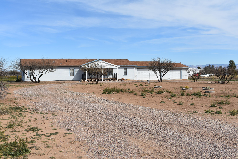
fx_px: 288
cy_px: 80
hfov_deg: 45.0
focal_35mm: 44
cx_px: 119
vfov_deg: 30.8
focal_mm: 29
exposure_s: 1/500
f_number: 8
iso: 125
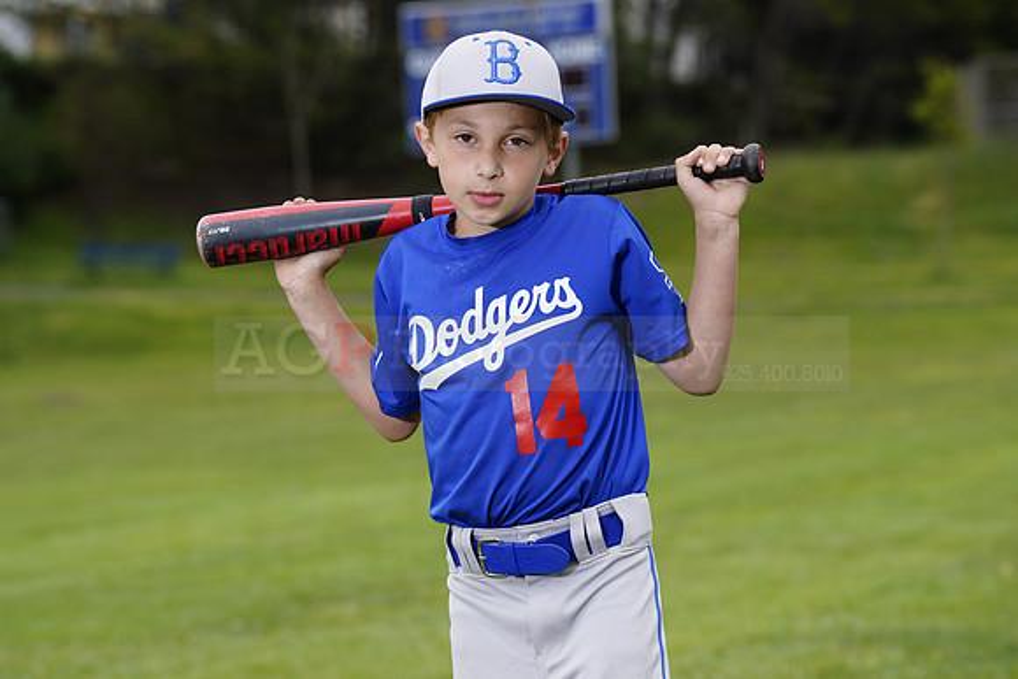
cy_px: 340
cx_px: 509
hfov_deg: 13.6
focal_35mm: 151
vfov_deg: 9.1
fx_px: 4271
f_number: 6.3
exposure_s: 1/250
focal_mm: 151
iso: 100
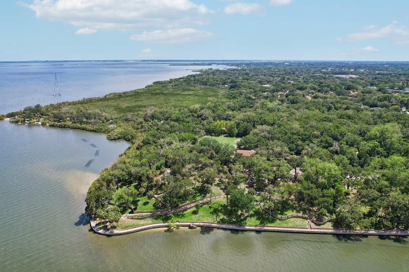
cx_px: 190
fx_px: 284
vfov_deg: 51.3
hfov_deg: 71.4
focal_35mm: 25
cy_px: 131
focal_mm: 8.4
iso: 140
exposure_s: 1/2500
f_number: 2.8
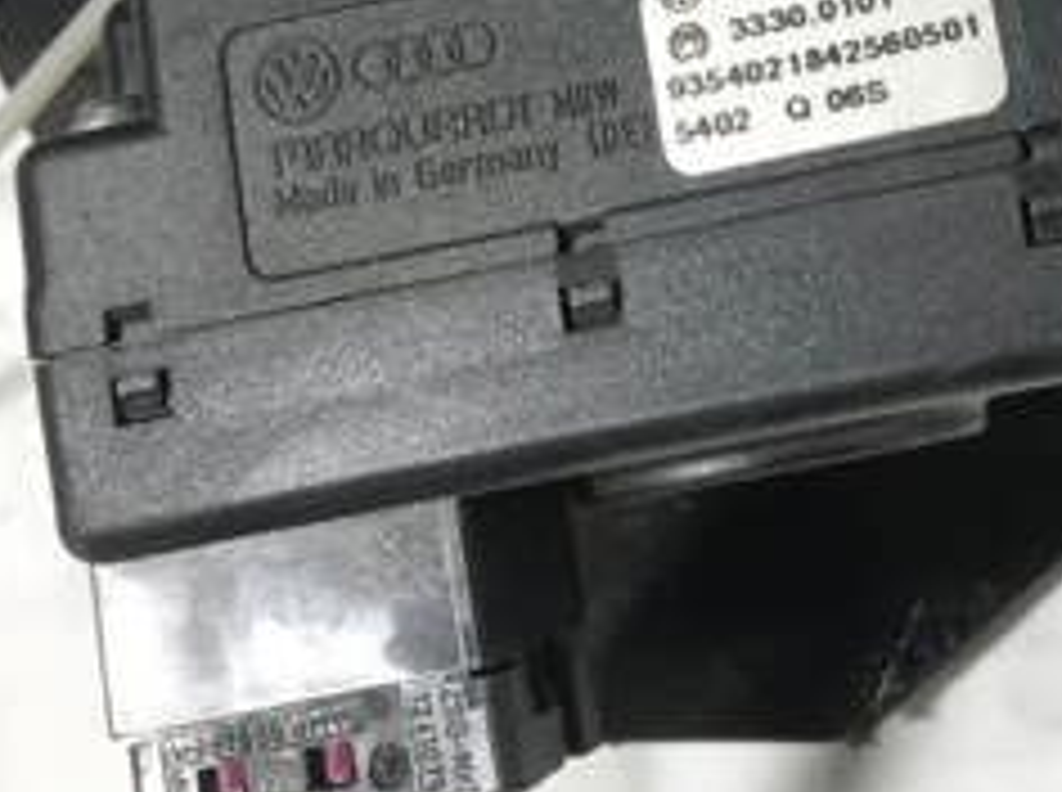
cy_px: -88
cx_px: 990
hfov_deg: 24.8
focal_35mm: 76
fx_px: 2327
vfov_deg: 18.6
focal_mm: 3.99
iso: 25
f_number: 1.8
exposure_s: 1/100
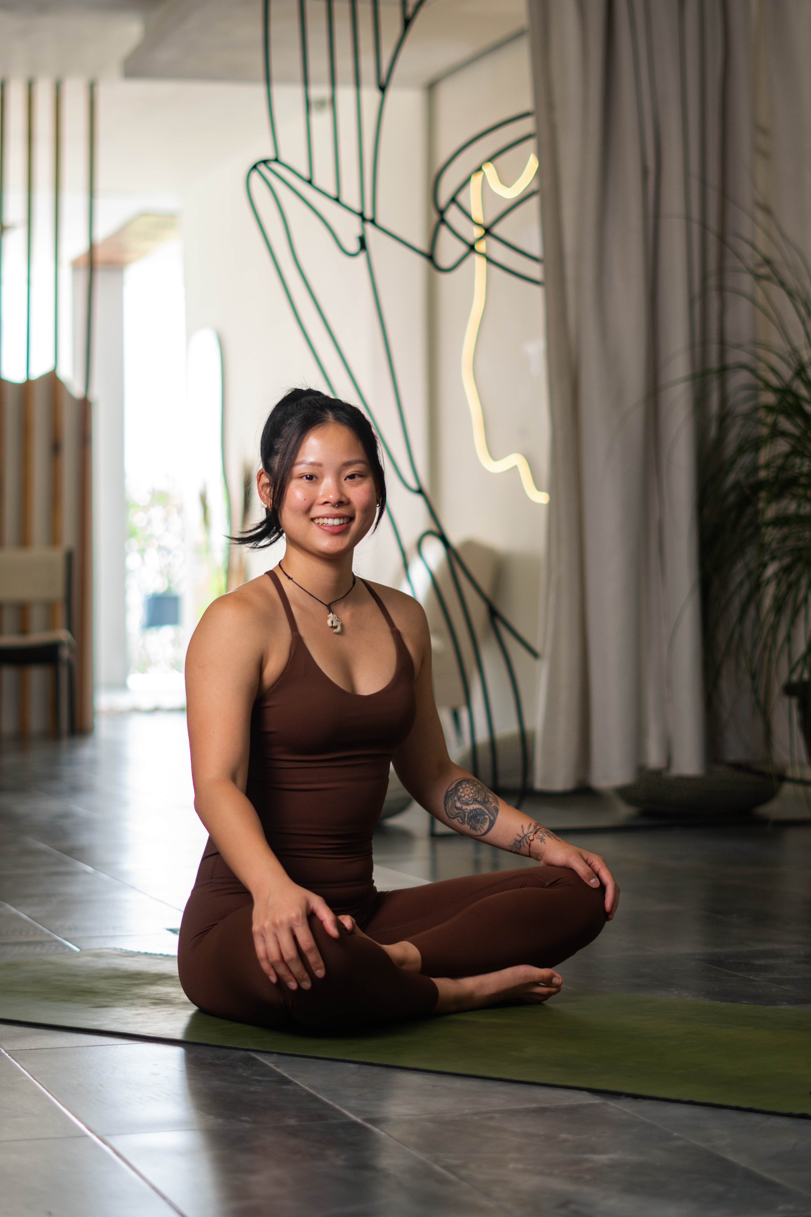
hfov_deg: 18.2
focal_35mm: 75
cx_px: 406
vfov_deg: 27.0
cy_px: 608
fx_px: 2534
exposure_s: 1/250
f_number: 1.8
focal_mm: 50
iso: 250
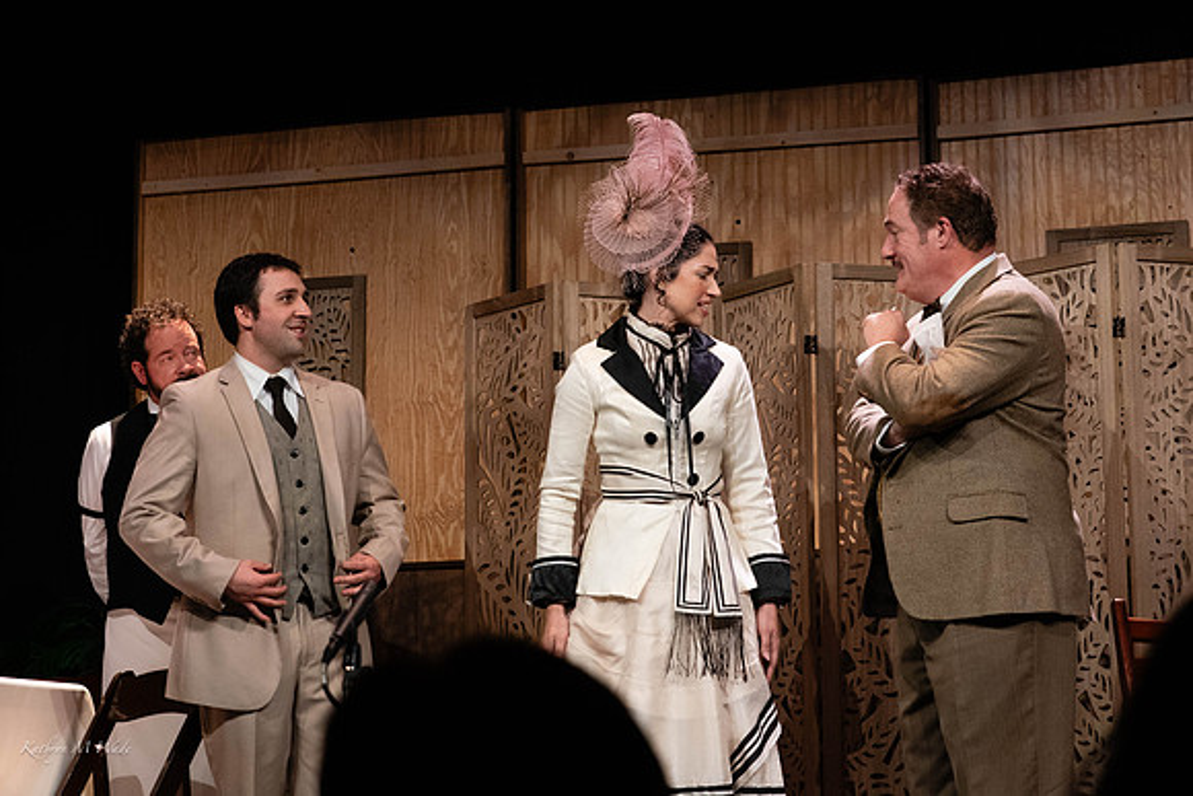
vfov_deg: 17.7
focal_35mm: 77
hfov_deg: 26.3
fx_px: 2552
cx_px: 614
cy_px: 310
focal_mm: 63
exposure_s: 1/400
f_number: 5
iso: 4000
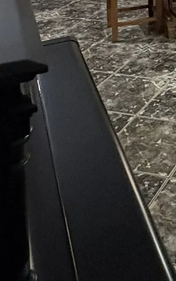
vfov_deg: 25.3
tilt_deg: -1.9
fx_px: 476
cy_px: -137
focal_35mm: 62
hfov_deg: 18.3
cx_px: 275
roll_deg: +0.5
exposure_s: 1/40
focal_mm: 2.22
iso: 640
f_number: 2.2
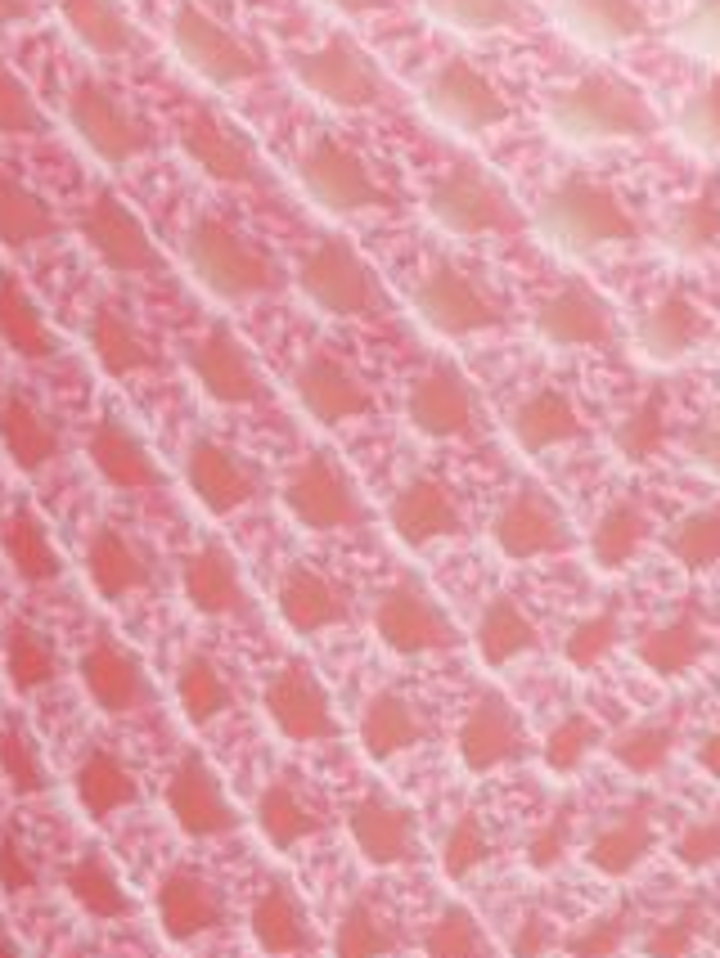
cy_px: 738
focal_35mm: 90
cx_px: 594
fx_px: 2493
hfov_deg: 16.3
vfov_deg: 21.5
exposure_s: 1/50
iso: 64
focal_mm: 5.23
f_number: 1.8
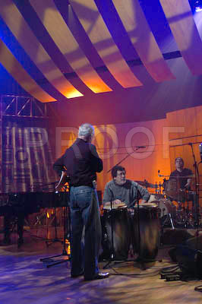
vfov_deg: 41.1
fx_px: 405
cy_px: 152
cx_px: 101
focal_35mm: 48
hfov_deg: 28.0
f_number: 2.8
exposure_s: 1/160
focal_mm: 32
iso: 800
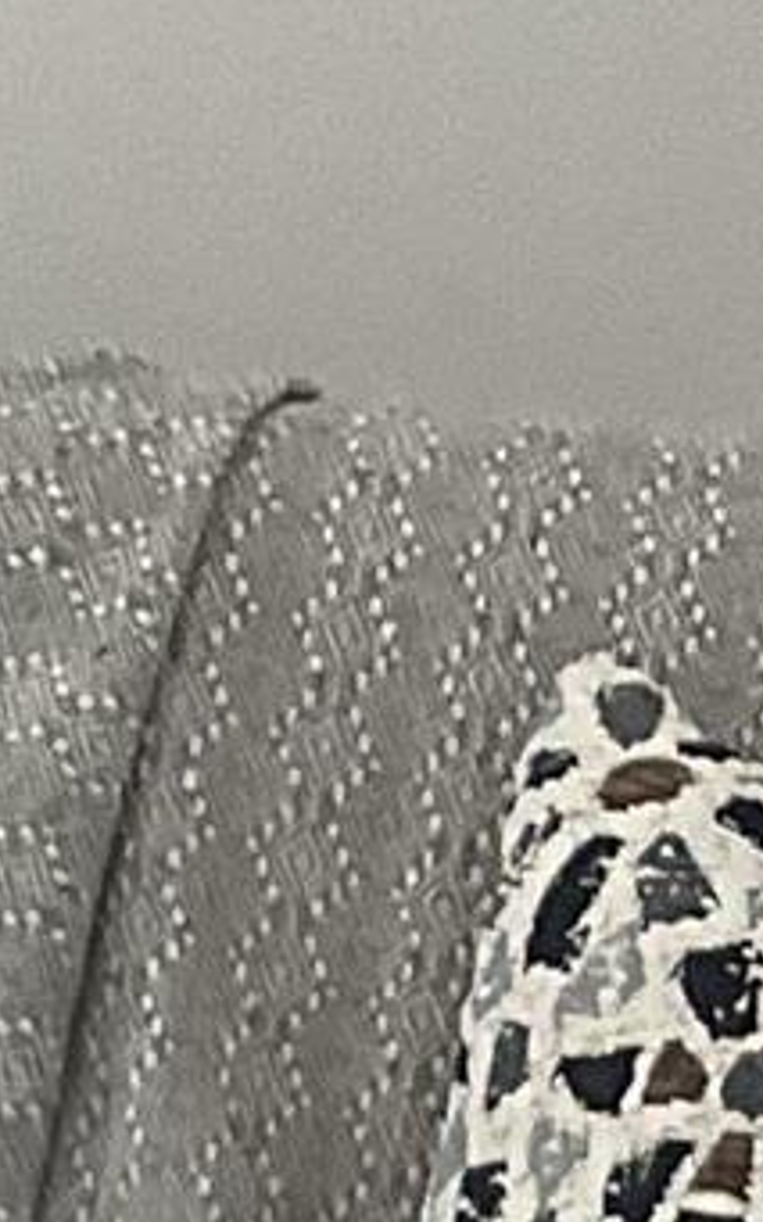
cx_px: 1046
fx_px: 9220
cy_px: 595
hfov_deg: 4.7
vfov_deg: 7.6
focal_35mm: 277
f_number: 1.8
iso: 64
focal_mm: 3
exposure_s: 1/99
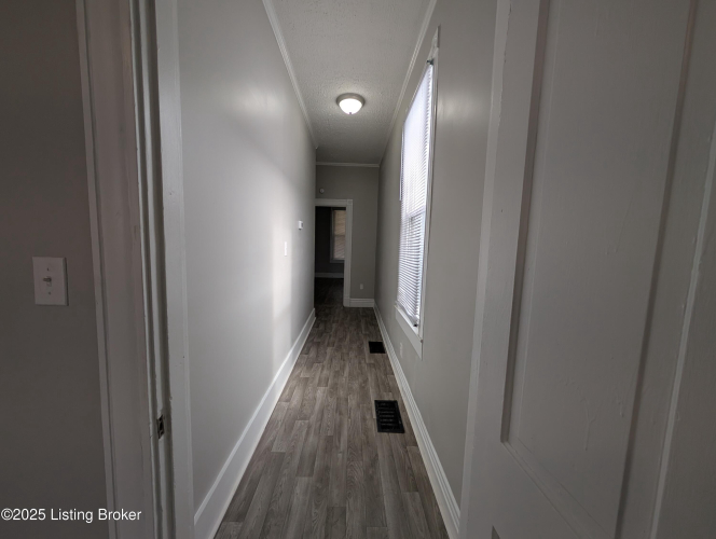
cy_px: 270
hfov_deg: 110.5
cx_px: 358
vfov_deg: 94.6
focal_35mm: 12
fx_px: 249
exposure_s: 1/228
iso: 52
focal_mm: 2.02
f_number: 1.7
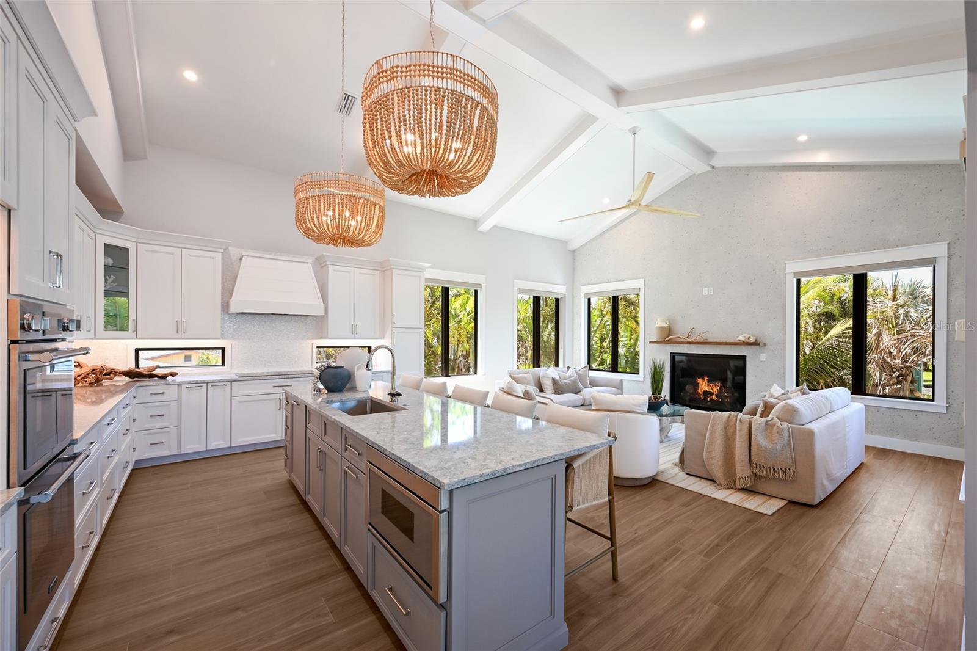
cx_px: 488
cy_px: 326
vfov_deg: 81.2
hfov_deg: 104.3
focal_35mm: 14
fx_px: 380
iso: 800
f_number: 8
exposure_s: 1/50
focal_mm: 14
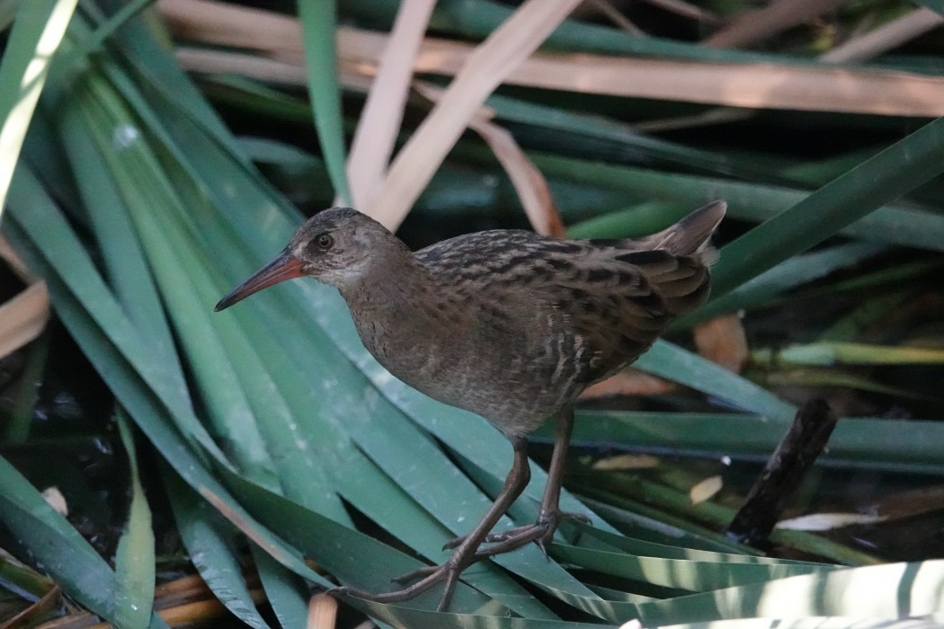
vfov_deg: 2.3
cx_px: 472
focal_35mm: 599
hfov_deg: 3.4
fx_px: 15706
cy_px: 314
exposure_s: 1/1250
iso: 6400
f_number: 4
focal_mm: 219.82
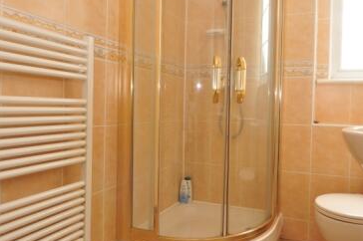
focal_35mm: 27
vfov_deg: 47.7
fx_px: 272
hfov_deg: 66.3
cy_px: 106
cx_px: 230
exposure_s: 1.6
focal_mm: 10
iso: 200
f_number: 11
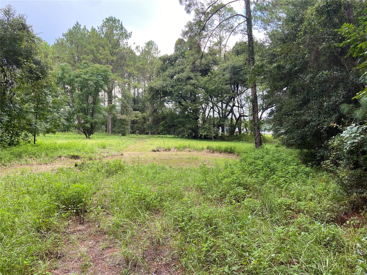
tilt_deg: -2.8
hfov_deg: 67.3
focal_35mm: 26
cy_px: 138
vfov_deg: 53.1
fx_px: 276
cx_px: 184
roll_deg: -0.3
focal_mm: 4.25
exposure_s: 1/200
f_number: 1.8
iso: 32
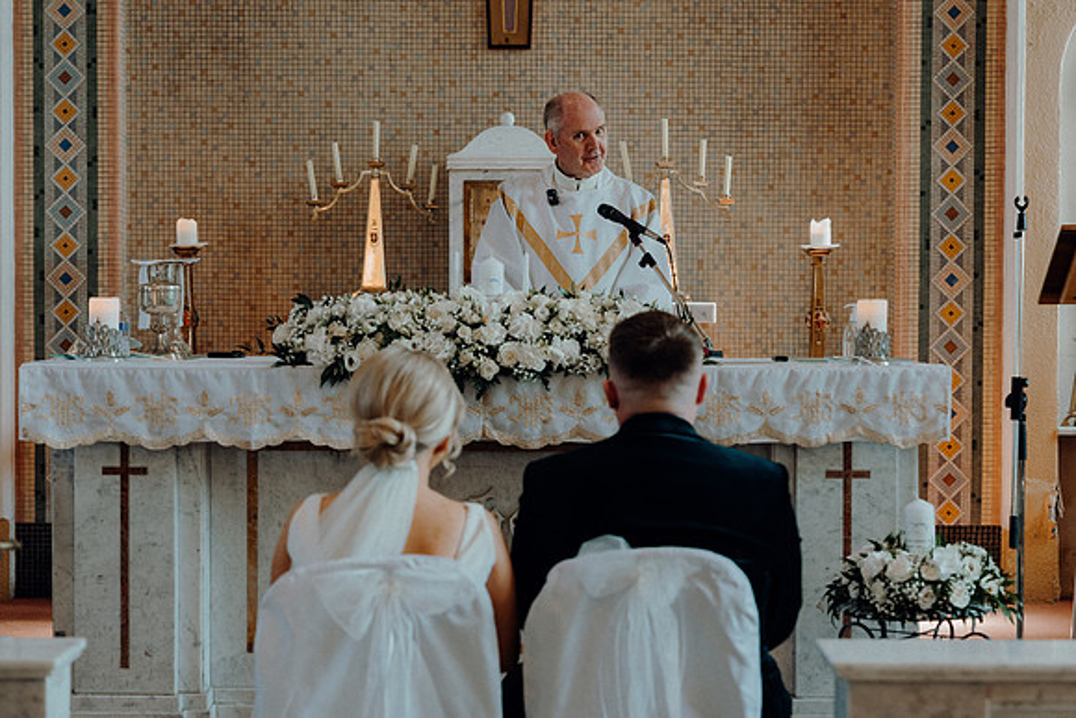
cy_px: 359
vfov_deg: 19.5
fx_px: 2093
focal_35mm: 70
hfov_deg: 28.8
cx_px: 538
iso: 1600
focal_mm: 70
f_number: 3.5
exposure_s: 1/200
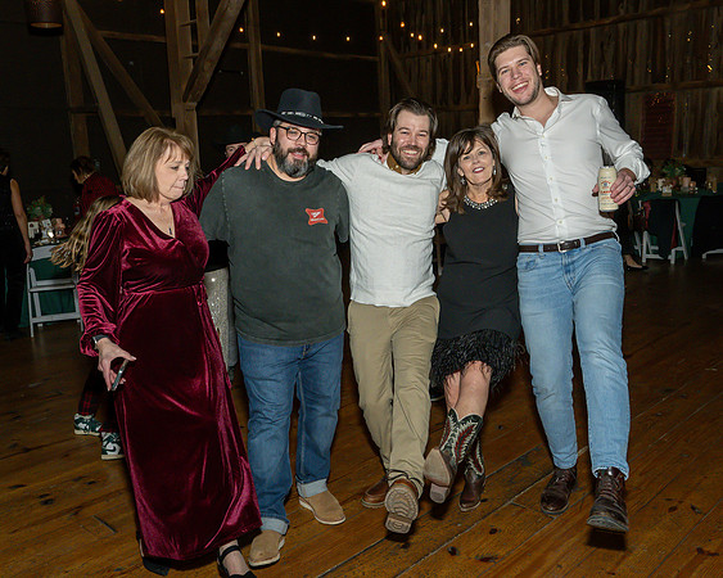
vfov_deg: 47.6
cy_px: 264
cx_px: 379
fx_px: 654
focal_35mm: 31
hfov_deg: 57.8
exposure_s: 1/250
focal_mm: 17
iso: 640
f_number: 8
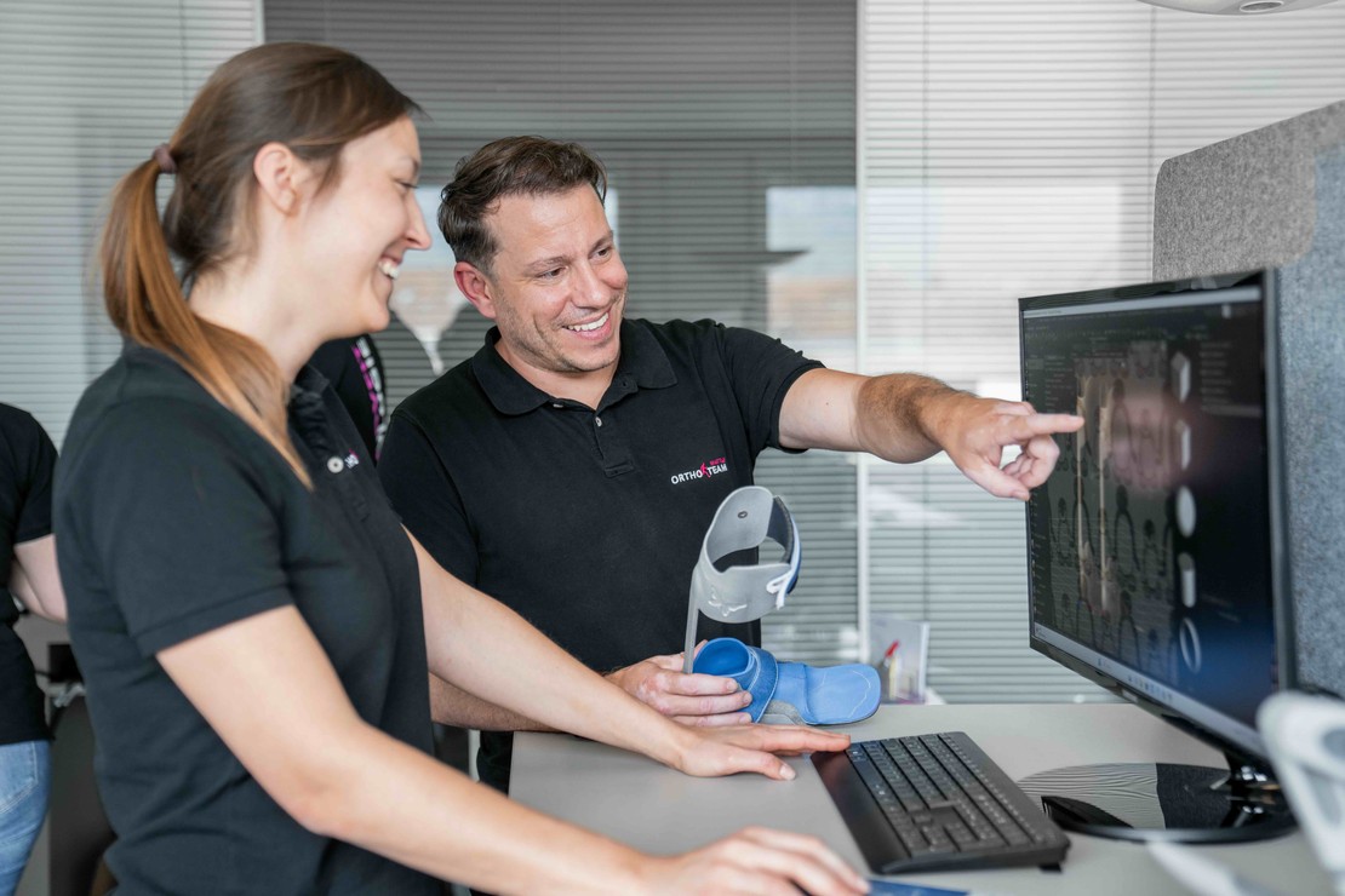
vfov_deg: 27.0
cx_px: 672
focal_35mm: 50
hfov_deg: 39.6
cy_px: 448
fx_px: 1868
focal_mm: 50
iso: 800
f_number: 2.8
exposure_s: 1/160
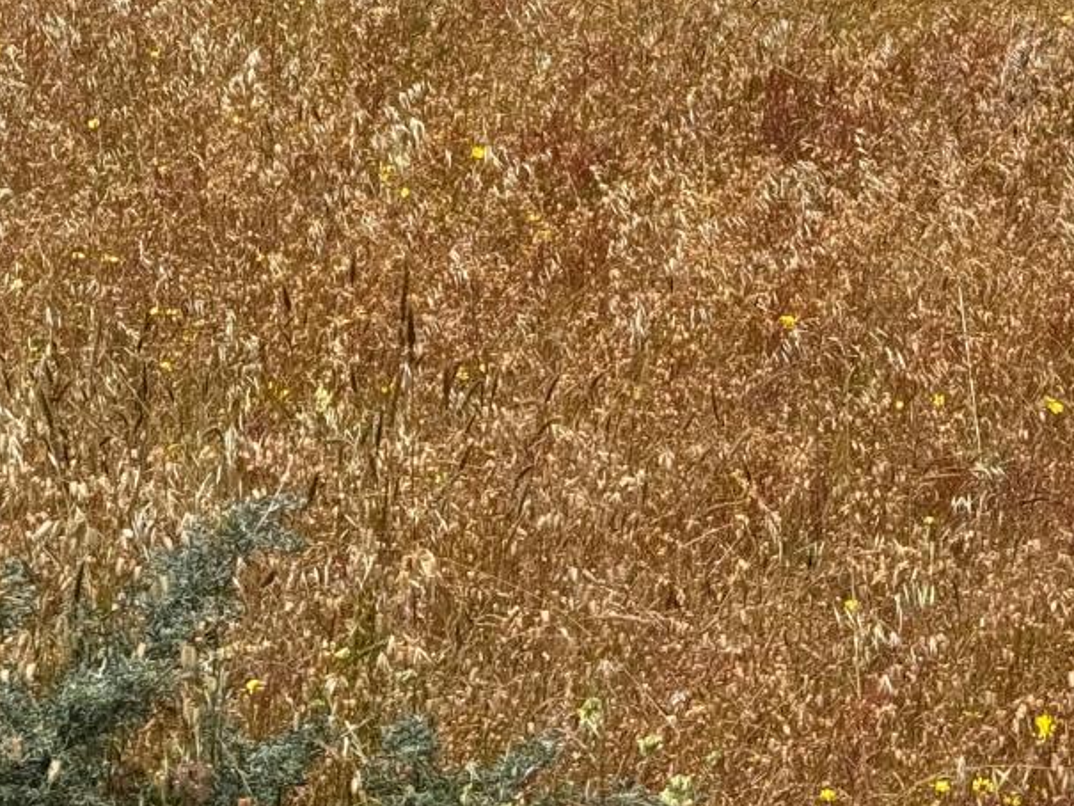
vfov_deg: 12.2
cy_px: -148
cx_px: 833
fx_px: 3693
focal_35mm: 119
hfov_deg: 16.4
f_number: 1.78
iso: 100
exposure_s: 1/6536
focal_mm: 6.76
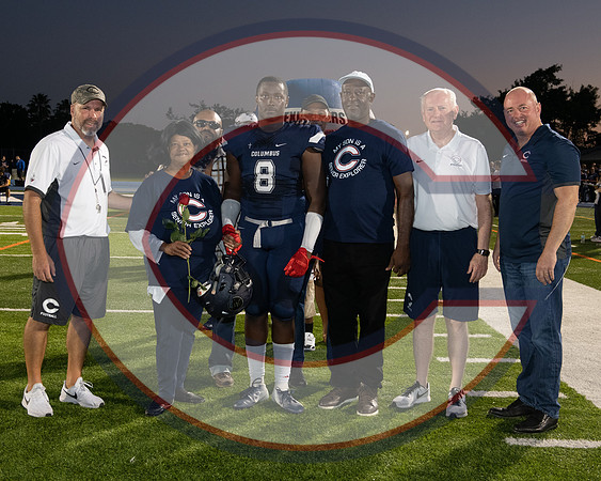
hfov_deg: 39.3
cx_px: 300
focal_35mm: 47
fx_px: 841
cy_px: 240
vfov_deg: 31.9
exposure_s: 1/60
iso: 1800
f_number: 7.1
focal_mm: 42
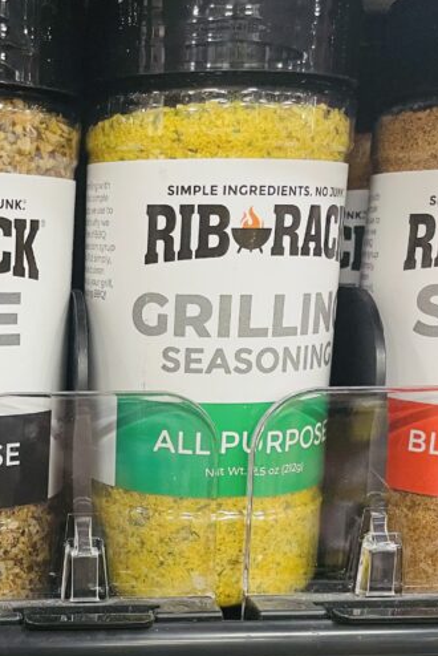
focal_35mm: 56
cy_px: 547
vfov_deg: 34.3
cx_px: 41
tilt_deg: -16.0
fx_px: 1020
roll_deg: +0.6
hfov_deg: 23.6
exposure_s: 1/60
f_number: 1.6
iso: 100
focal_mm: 4.2
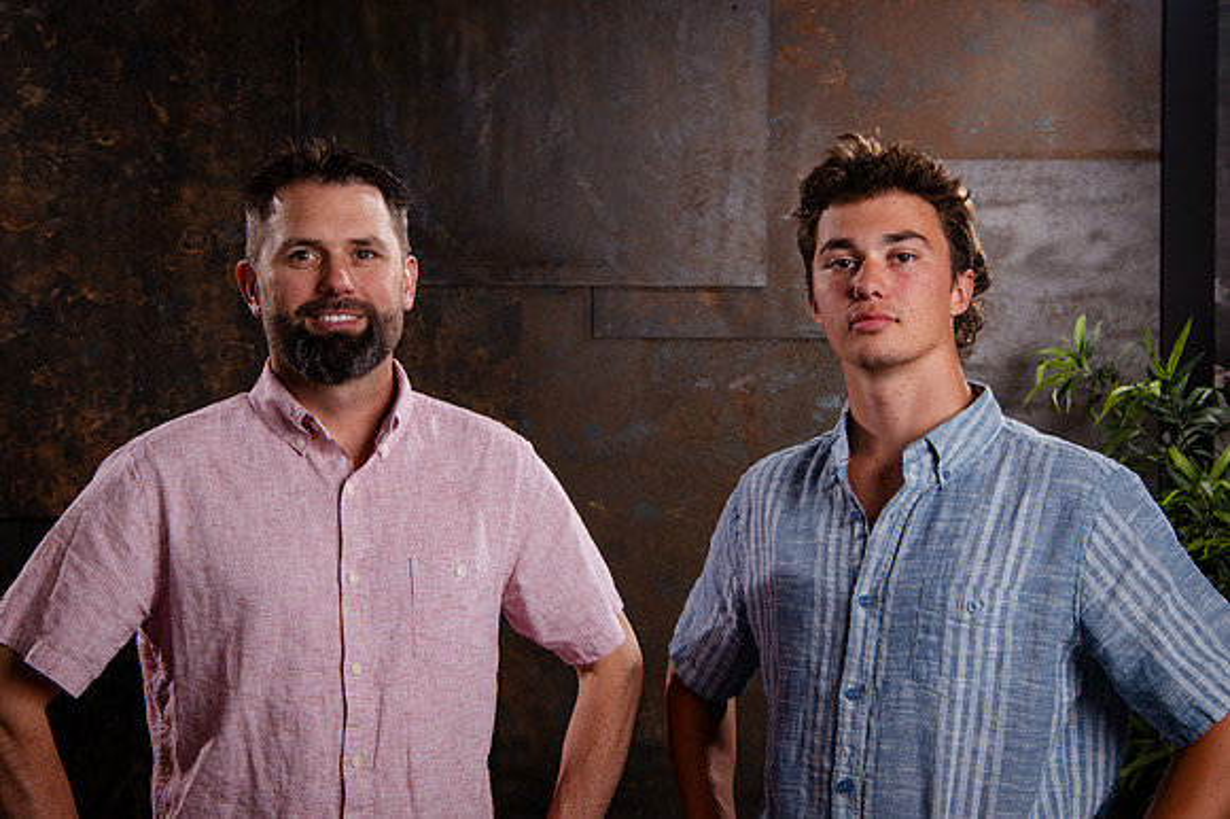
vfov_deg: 22.2
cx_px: 607
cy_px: 394
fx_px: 2086
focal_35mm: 61
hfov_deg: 32.9
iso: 1000
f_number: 8
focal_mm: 48
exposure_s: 1/160
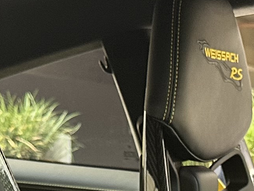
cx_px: 167
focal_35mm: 150
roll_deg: -1.6
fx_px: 1101
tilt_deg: -9.7
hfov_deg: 13.1
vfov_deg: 9.4
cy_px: 352
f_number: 1.78
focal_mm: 6.86
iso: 250
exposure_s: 1/69
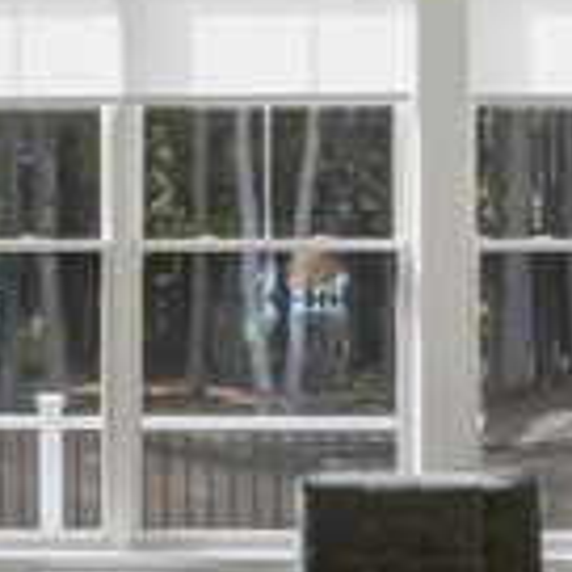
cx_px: 84
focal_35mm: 96
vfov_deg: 18.1
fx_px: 1795
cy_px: 330
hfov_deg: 17.9
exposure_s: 1/6
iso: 320
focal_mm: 10
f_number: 8
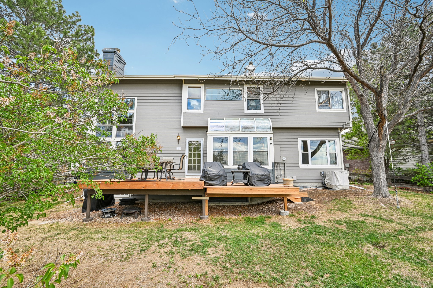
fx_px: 186
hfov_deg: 98.5
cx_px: 216
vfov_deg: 75.5
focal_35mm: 16
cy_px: 144
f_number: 11
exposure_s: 1/20
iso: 64
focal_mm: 15.5
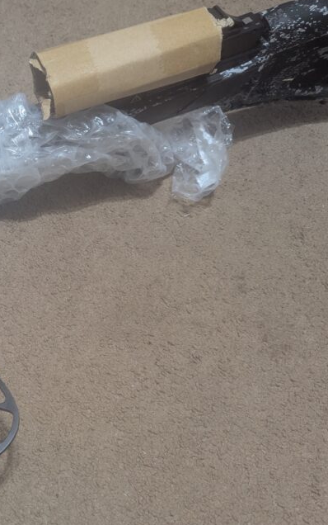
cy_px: 246
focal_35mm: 41
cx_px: -8
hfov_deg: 29.0
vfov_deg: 48.2
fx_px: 586
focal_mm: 6.81
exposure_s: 1/28
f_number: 1.85
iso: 117
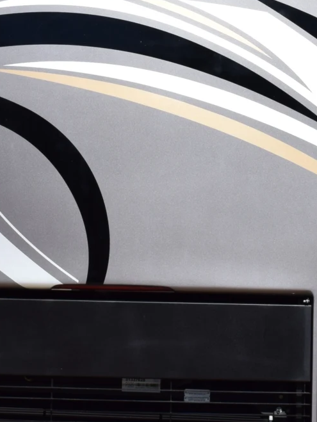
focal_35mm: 168
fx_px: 2049
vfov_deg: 11.7
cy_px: 131
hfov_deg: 8.8
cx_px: 118
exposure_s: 1/500
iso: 200
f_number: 11
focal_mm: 30
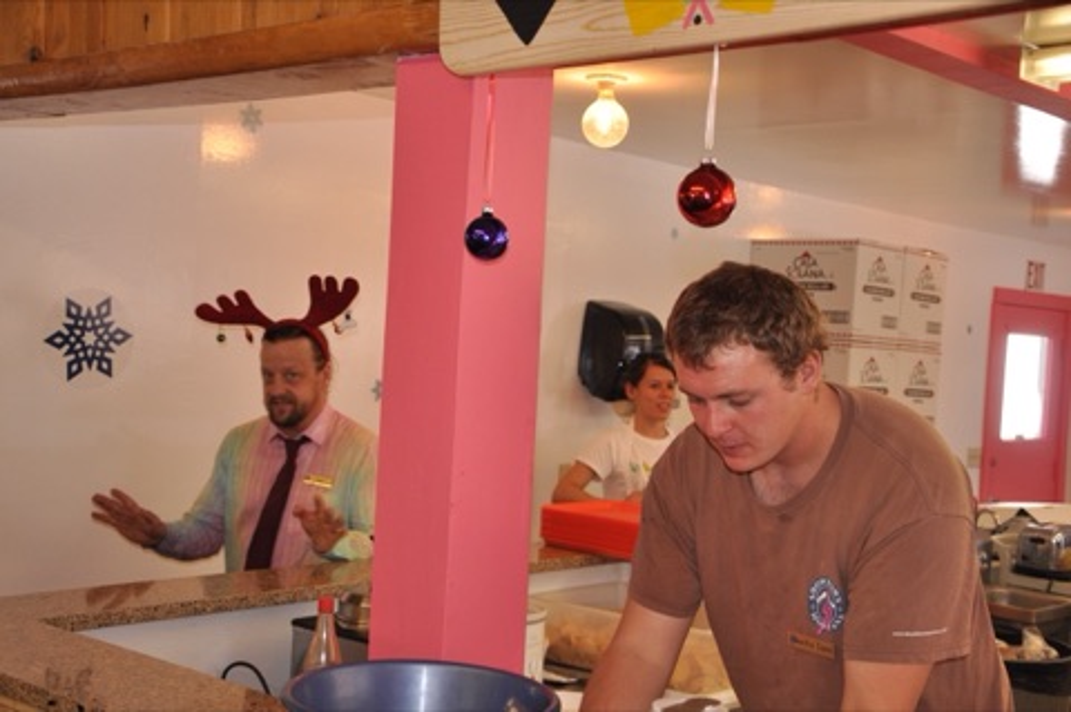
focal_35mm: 48
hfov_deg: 41.2
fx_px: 1427
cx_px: 536
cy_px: 356
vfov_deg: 28.0
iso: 500
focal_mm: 32
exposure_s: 1/125
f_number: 4.2
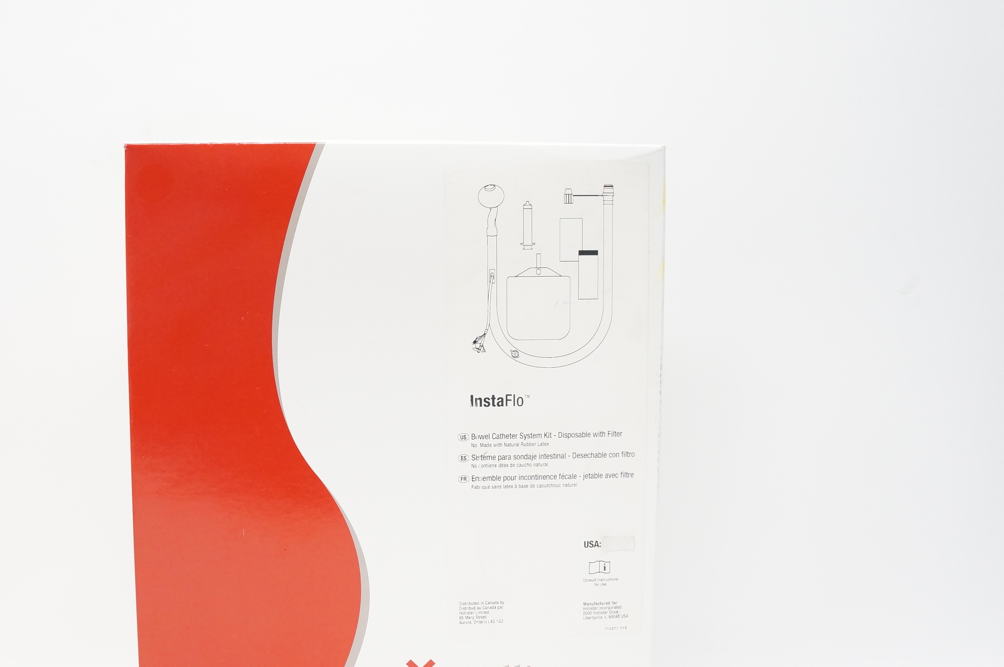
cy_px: 421
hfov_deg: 49.3
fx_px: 1087
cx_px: 398
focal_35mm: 39
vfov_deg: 33.9
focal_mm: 18
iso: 1600
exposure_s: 1/125
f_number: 5.6
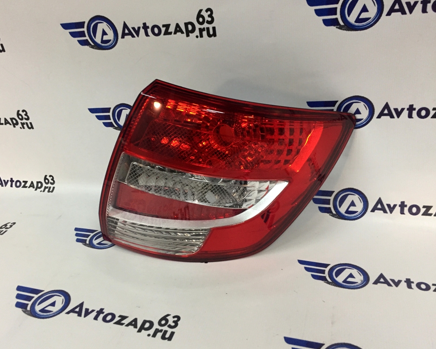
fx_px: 400
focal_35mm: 31
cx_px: 199
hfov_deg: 57.1
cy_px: 178
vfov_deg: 47.1
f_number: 2.2
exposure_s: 1/33
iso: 200
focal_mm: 4.15
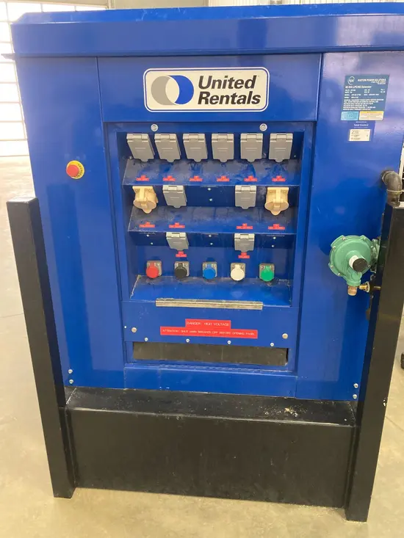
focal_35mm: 28
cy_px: 269
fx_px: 436
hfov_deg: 49.8
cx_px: 202
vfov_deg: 63.4
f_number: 1.8
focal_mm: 3.99
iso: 250
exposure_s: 1/40
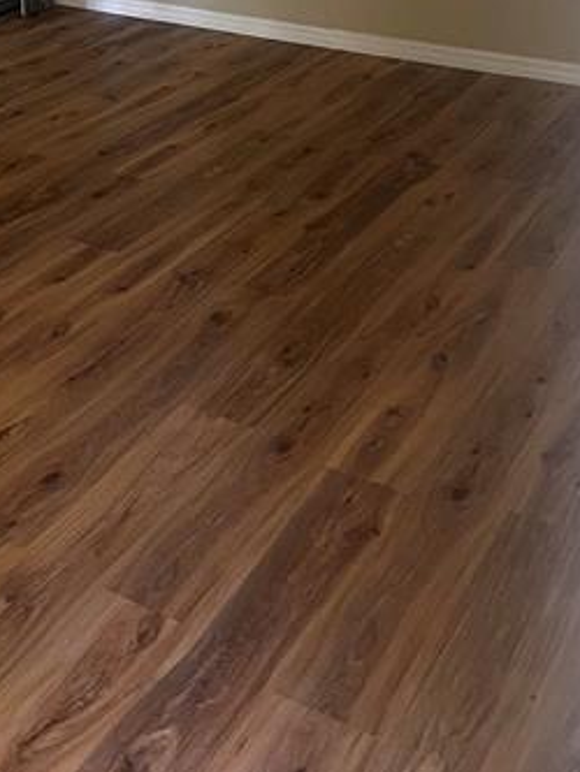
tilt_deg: -10.3
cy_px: -102
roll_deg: -0.7
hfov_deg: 23.9
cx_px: 84
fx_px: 1340
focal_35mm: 60
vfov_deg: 28.8
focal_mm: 5.7
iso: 160
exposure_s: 1/60
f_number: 1.5
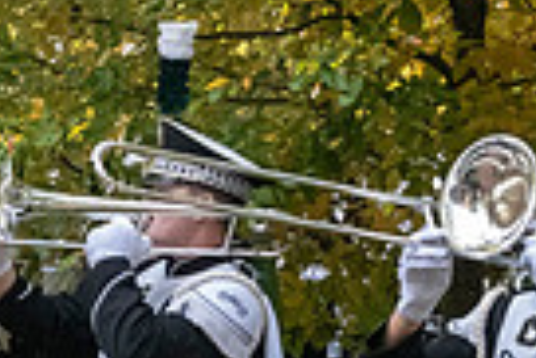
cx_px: -568
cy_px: 277
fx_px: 1908
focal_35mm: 128
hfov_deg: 13.5
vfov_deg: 10.7
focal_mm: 30
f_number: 4
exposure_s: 1/8000
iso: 6400
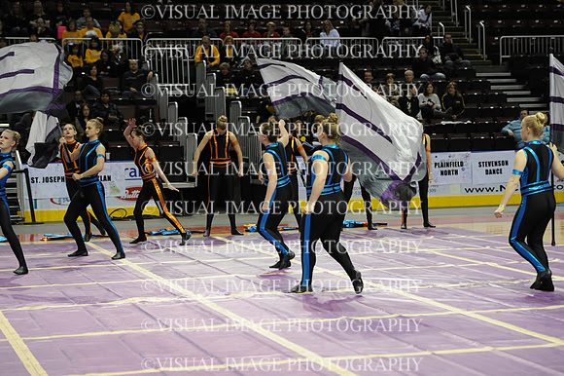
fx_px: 1487
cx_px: 282
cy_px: 188
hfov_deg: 21.5
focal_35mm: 95
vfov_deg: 14.4
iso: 5000
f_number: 3.2
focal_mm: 95
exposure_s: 1/640
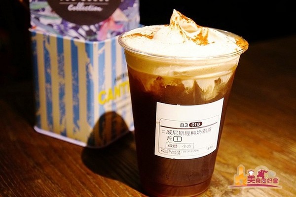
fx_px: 481
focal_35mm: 58
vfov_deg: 23.2
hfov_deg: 34.2
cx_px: 148
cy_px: 98
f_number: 4.5
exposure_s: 1/60
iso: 2500
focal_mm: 39
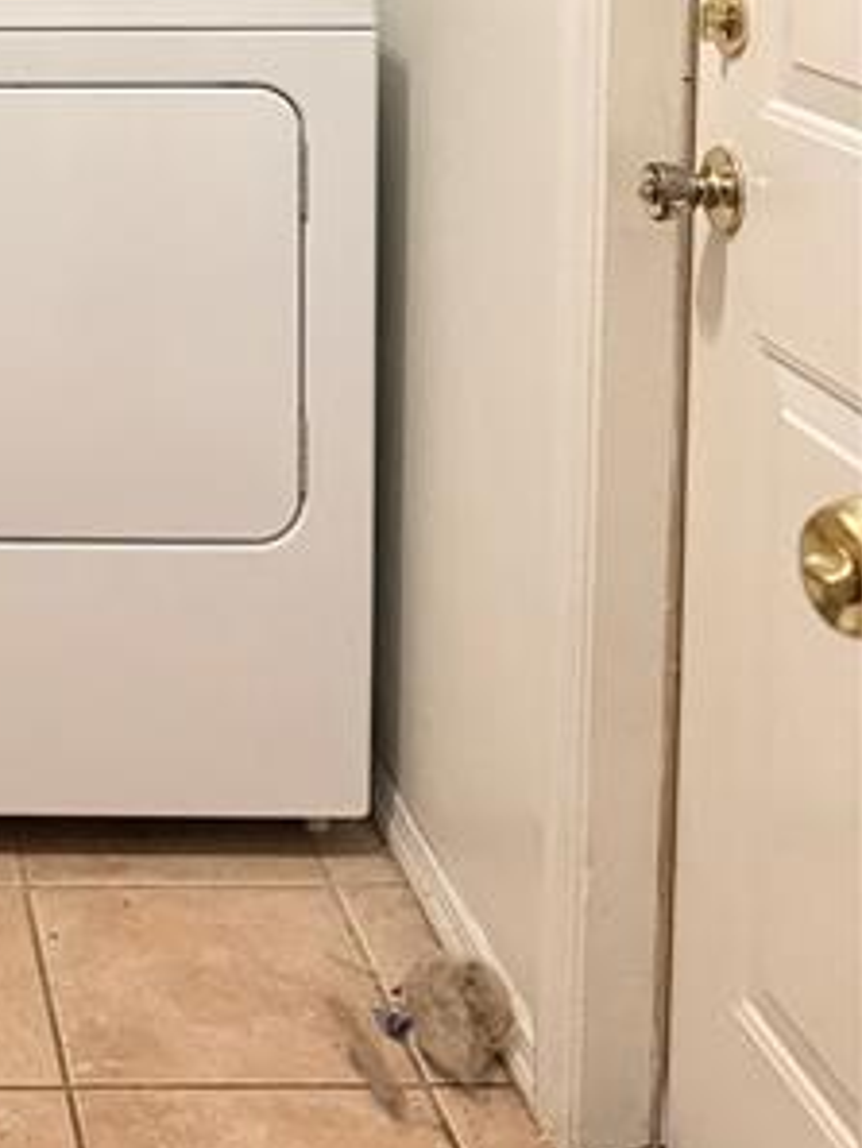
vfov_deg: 28.3
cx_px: -247
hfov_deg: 21.5
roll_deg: +2.5
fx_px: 2057
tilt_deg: -4.5
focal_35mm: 62
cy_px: -128
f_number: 1.78
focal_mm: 6.76
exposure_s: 1/60
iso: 500
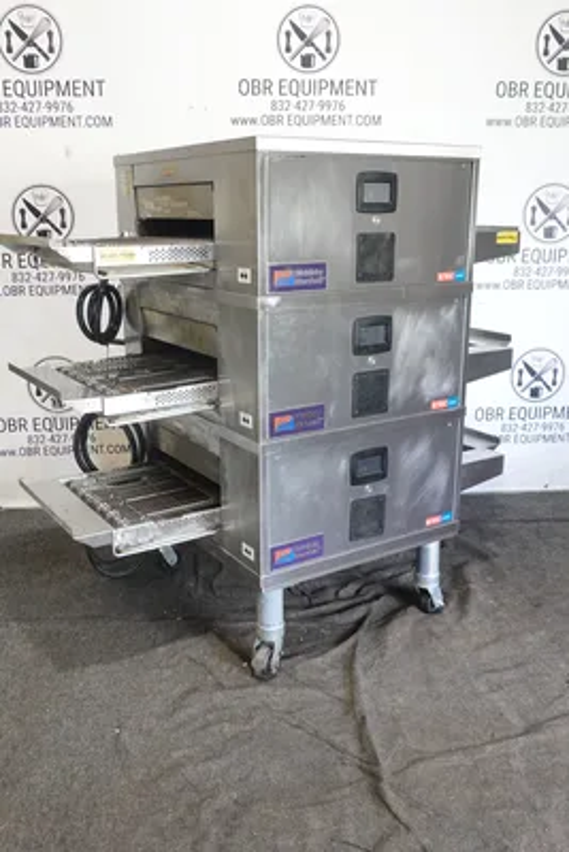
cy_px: 426
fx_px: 805
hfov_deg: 38.9
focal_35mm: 34
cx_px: 284
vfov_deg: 55.8
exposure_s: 1/40
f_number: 3.5
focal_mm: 12.76
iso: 1000
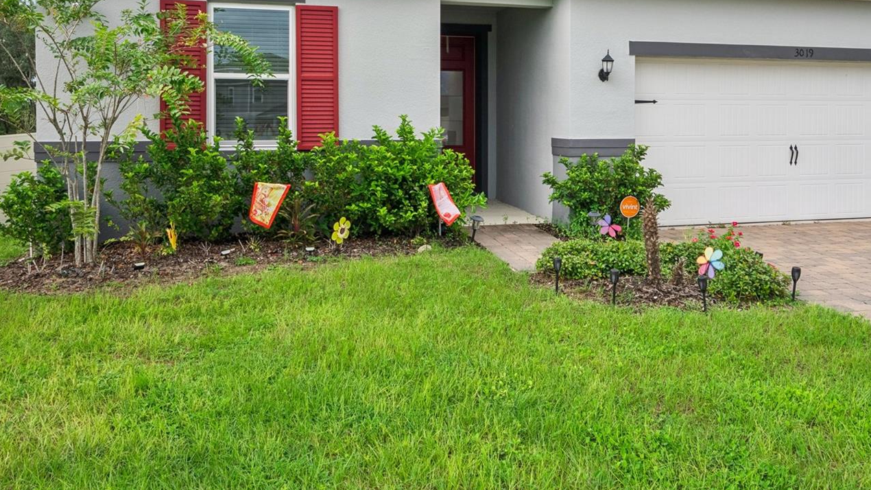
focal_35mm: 33
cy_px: 129
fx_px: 762
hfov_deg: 59.3
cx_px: 492
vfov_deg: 34.9
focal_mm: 25
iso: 100
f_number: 16
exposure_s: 1/50
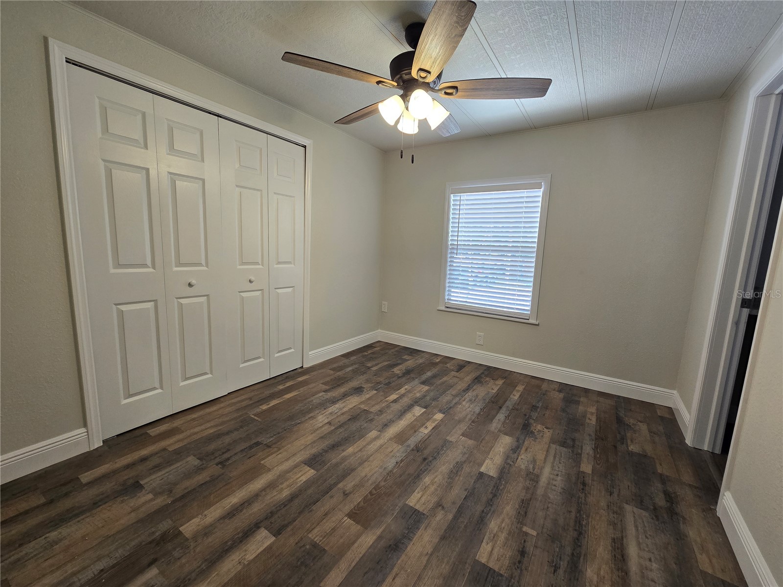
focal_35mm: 13
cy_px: 294
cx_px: 392
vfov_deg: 89.9
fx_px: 294
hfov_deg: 106.2
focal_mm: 2.2
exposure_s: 1/60
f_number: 2.2
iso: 100
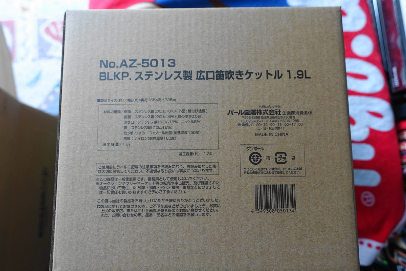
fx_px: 271
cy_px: 136
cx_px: 203
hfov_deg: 73.7
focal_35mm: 24
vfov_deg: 53.1
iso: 125
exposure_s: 1/60
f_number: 2.8
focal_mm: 8.8
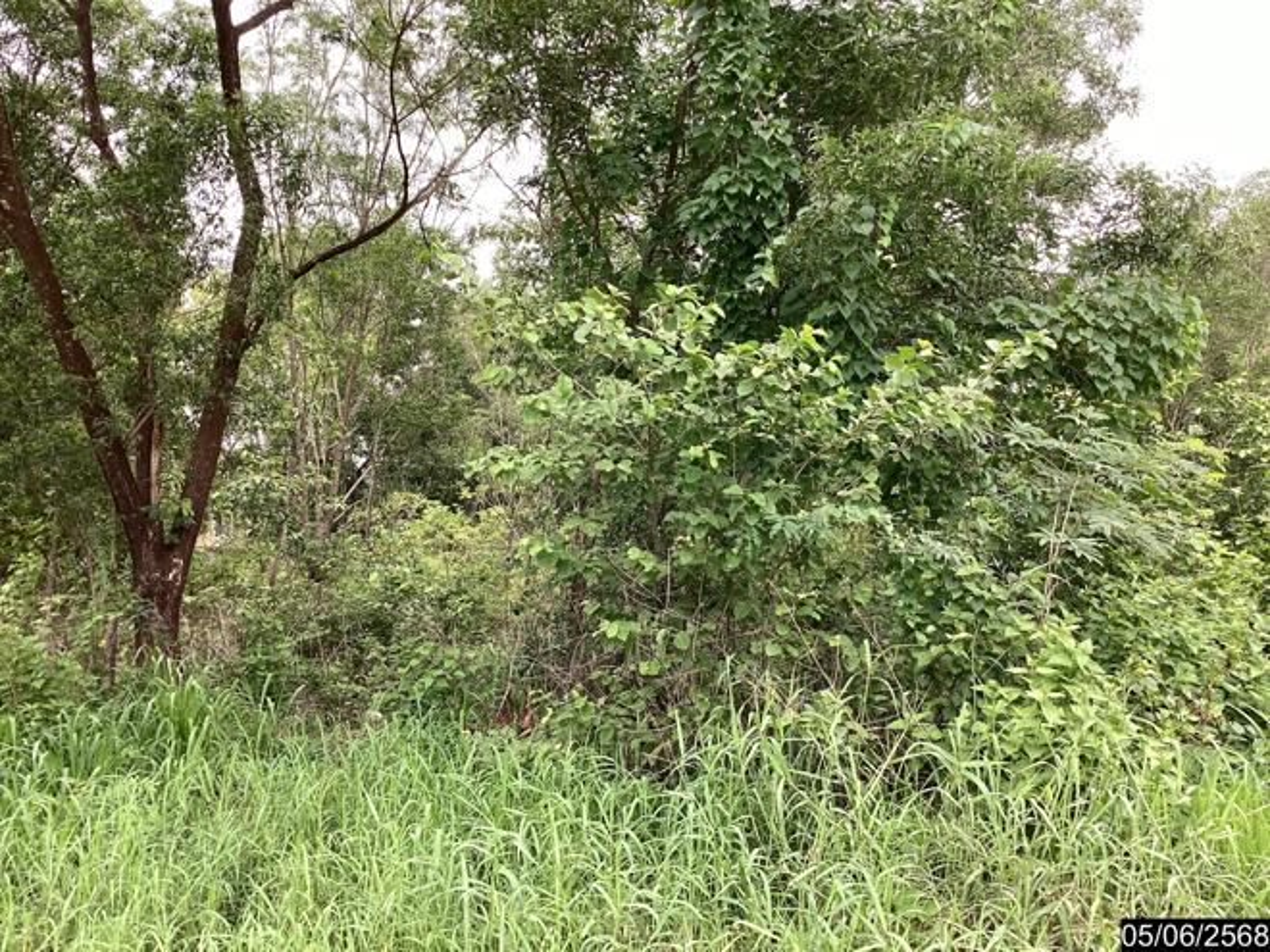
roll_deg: +0.5
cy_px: 476
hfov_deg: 58.4
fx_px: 1137
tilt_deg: +3.5
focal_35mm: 31
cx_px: 635
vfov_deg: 45.4
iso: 25
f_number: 2.4
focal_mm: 3.3
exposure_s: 1/188
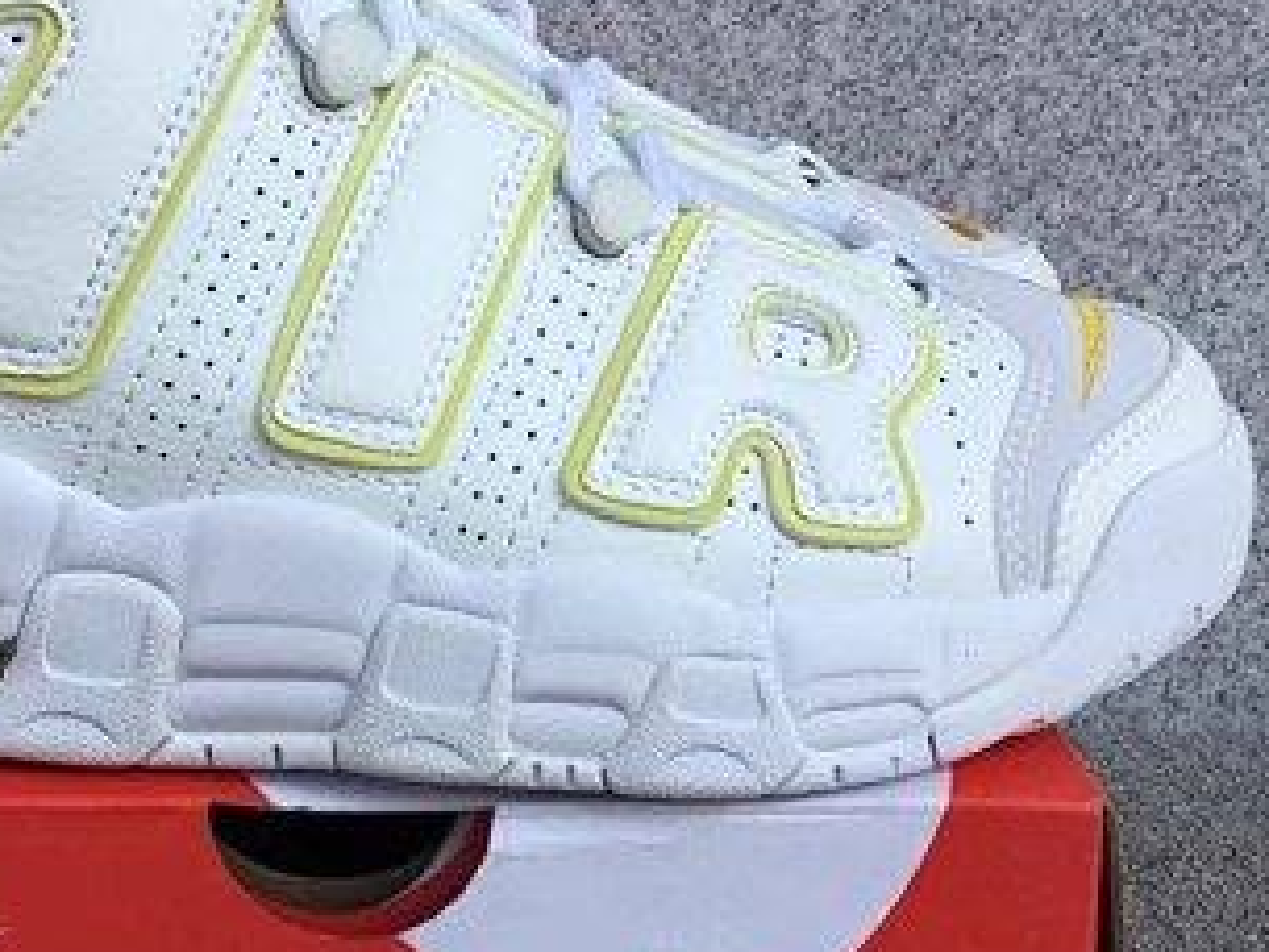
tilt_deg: -18.4
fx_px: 2384
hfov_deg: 29.4
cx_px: 354
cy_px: 532
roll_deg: -0.5
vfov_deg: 22.6
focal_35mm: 65
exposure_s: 1/895
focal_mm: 3.3
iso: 25
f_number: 2.4
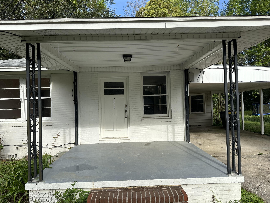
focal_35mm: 24
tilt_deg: +1.6
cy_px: 102
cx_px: 135
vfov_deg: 56.8
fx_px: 187
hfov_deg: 71.6
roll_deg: +1.0
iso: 80
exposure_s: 1/2809
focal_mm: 6.86
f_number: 1.78
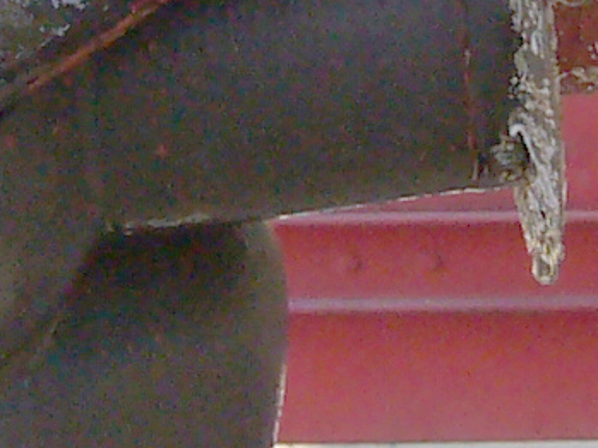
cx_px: 437
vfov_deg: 5.8
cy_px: -33
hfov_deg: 7.7
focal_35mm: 257
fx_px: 4435
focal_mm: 5.8
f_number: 5.6
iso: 80
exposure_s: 1/200
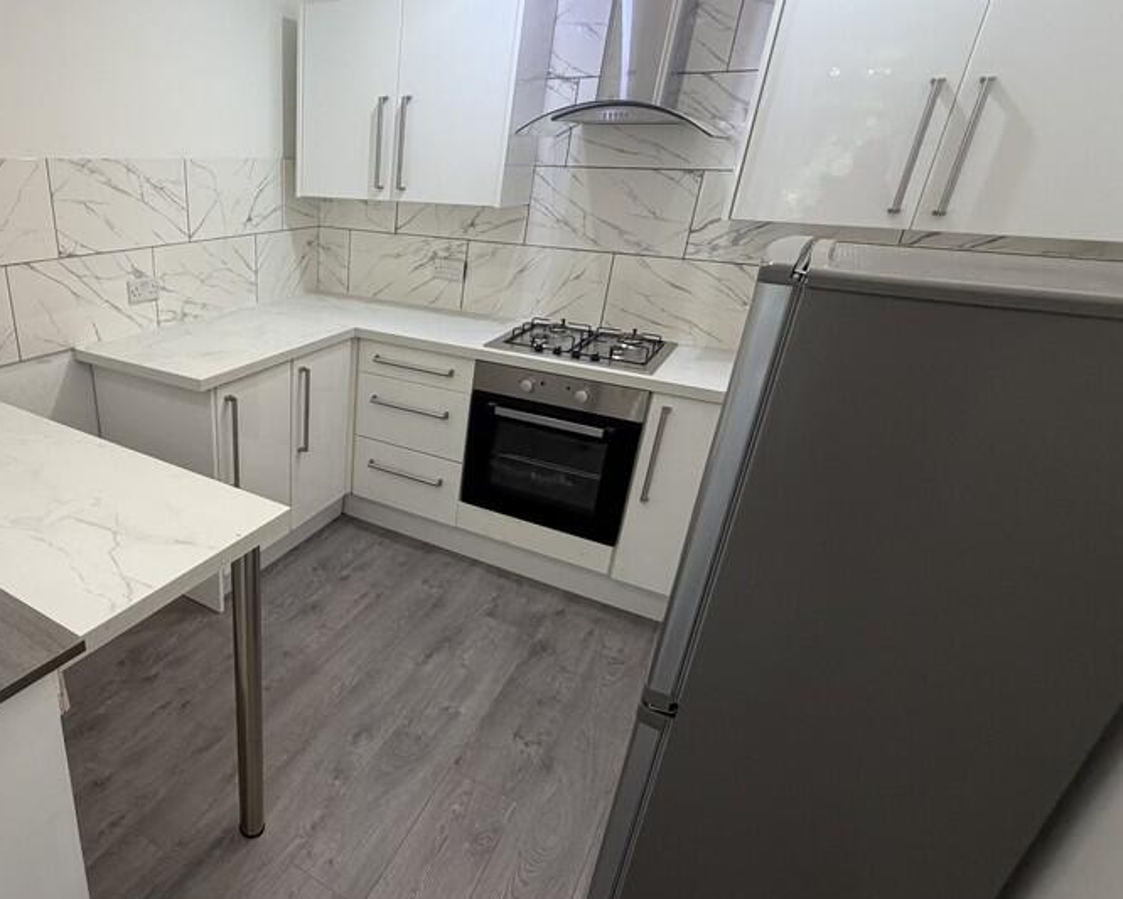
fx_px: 698
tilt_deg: -22.9
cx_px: 314
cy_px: 459
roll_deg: -0.8
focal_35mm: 21
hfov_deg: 73.4
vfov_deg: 65.5
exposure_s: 1/100
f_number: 2.2
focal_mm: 2.22
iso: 250
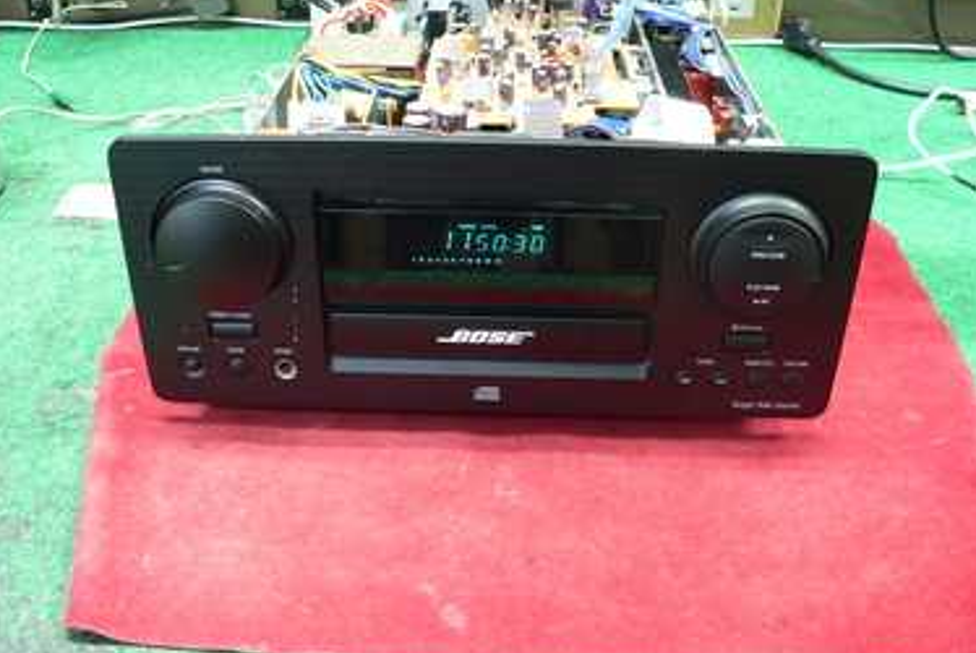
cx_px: 485
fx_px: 1031
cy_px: 341
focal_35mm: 38
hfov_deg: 50.7
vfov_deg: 35.1
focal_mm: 6
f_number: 2.8
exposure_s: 1/4
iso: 200
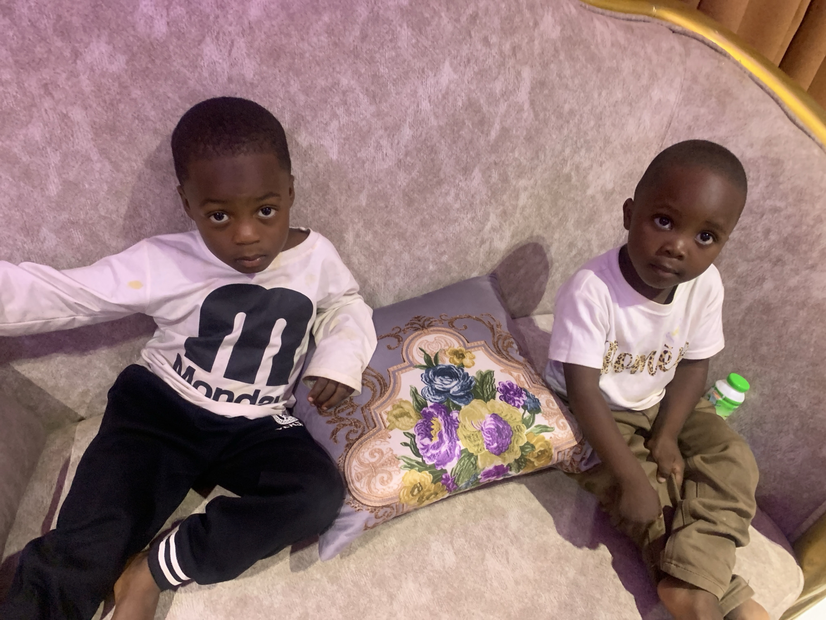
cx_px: 413
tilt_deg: -45.3
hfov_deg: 67.3
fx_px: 620
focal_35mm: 26
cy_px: 310
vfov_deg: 53.1
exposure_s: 1/25
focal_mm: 4.25
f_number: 1.8
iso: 320
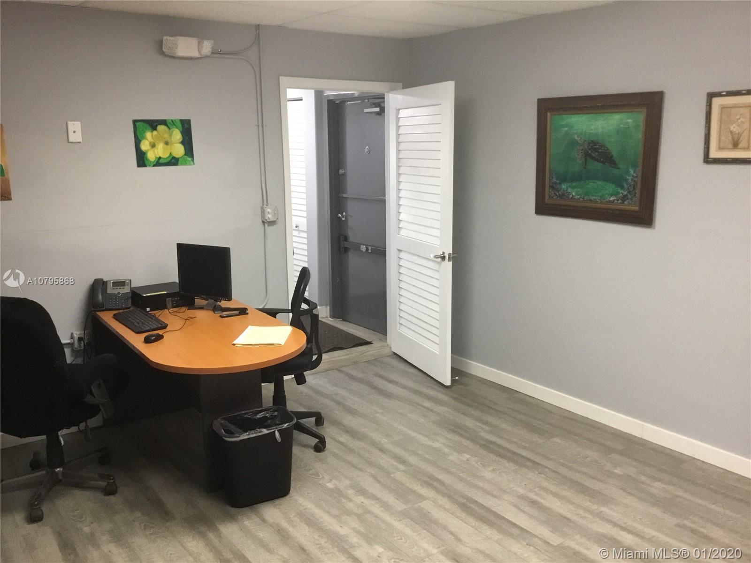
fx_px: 673
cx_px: 376
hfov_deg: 58.4
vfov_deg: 45.4
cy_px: 282
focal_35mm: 31
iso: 160
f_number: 2.4
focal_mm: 3.3
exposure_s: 1/30
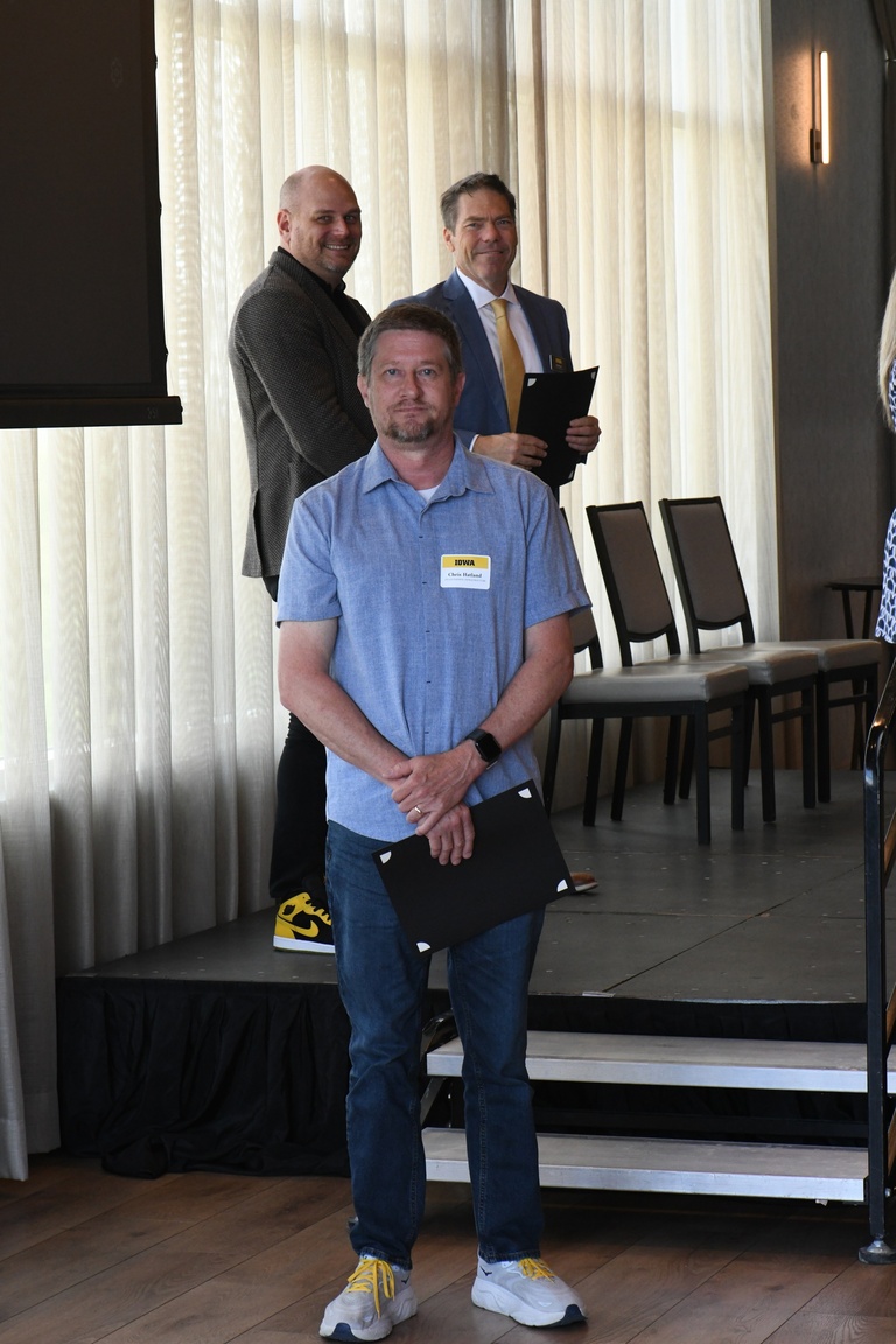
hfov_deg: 13.0
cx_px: 448
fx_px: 3920
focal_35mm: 105
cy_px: 672
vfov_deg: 19.5
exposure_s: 1/100
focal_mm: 105
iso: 4000
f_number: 20
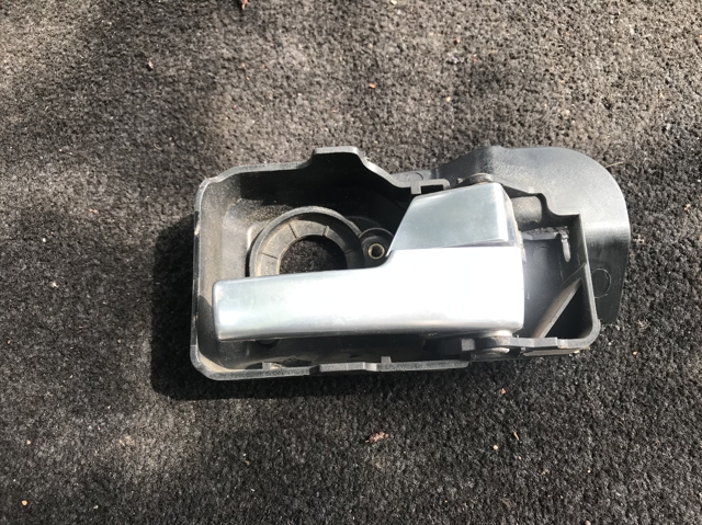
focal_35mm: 28
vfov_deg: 49.7
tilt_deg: -73.0
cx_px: 351
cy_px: 262
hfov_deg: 63.5
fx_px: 567
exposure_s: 1/125
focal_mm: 3.99
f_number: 1.8
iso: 20
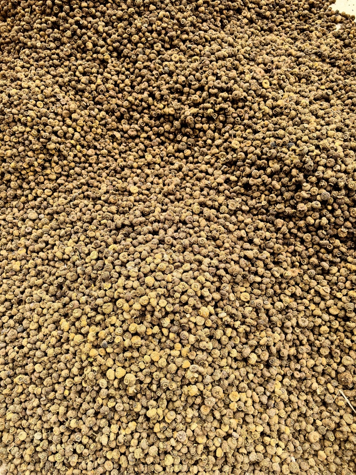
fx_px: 370
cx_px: 178
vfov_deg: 65.3
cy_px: 238
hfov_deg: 51.3
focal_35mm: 27
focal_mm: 6.35
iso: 50
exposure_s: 1/131
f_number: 2
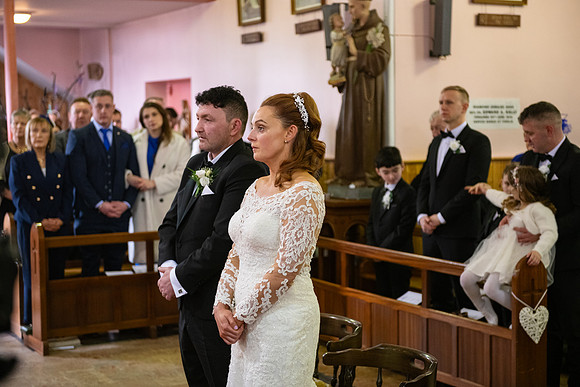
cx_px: 290
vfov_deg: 21.9
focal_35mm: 62
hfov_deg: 32.4
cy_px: 194
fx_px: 999
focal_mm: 62
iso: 1250
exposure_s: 1/160
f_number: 3.5
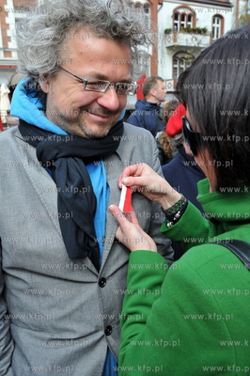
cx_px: 125
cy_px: 188
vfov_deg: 55.8
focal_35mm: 34
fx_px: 355
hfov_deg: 38.8
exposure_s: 1/400
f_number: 10
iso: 800
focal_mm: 34
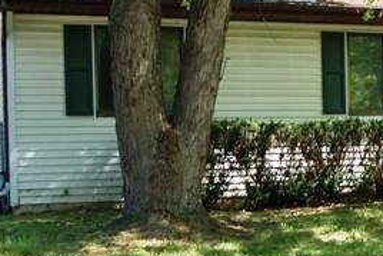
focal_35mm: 93
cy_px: 169
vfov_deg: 14.7
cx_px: 390
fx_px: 990
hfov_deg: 21.1
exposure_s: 1/200
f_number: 7.1
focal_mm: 26
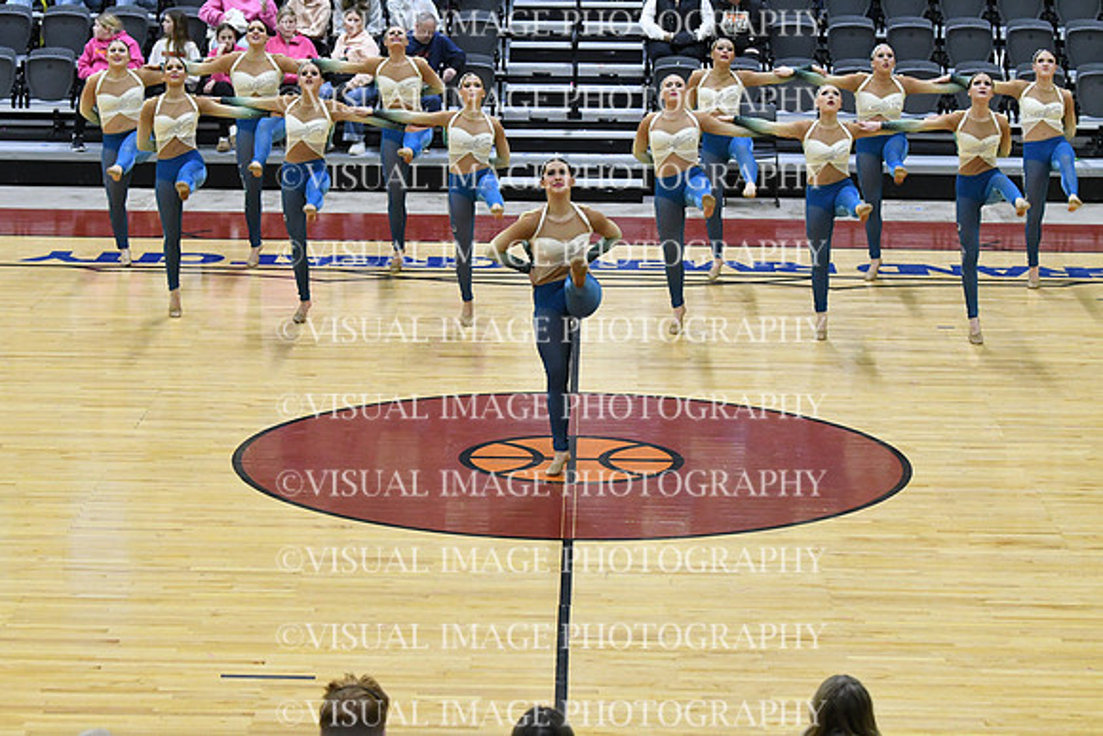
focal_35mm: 105
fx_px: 3218
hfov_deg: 19.5
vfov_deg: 13.0
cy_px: 368
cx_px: 552
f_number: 4
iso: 6400
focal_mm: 70
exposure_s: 1/500
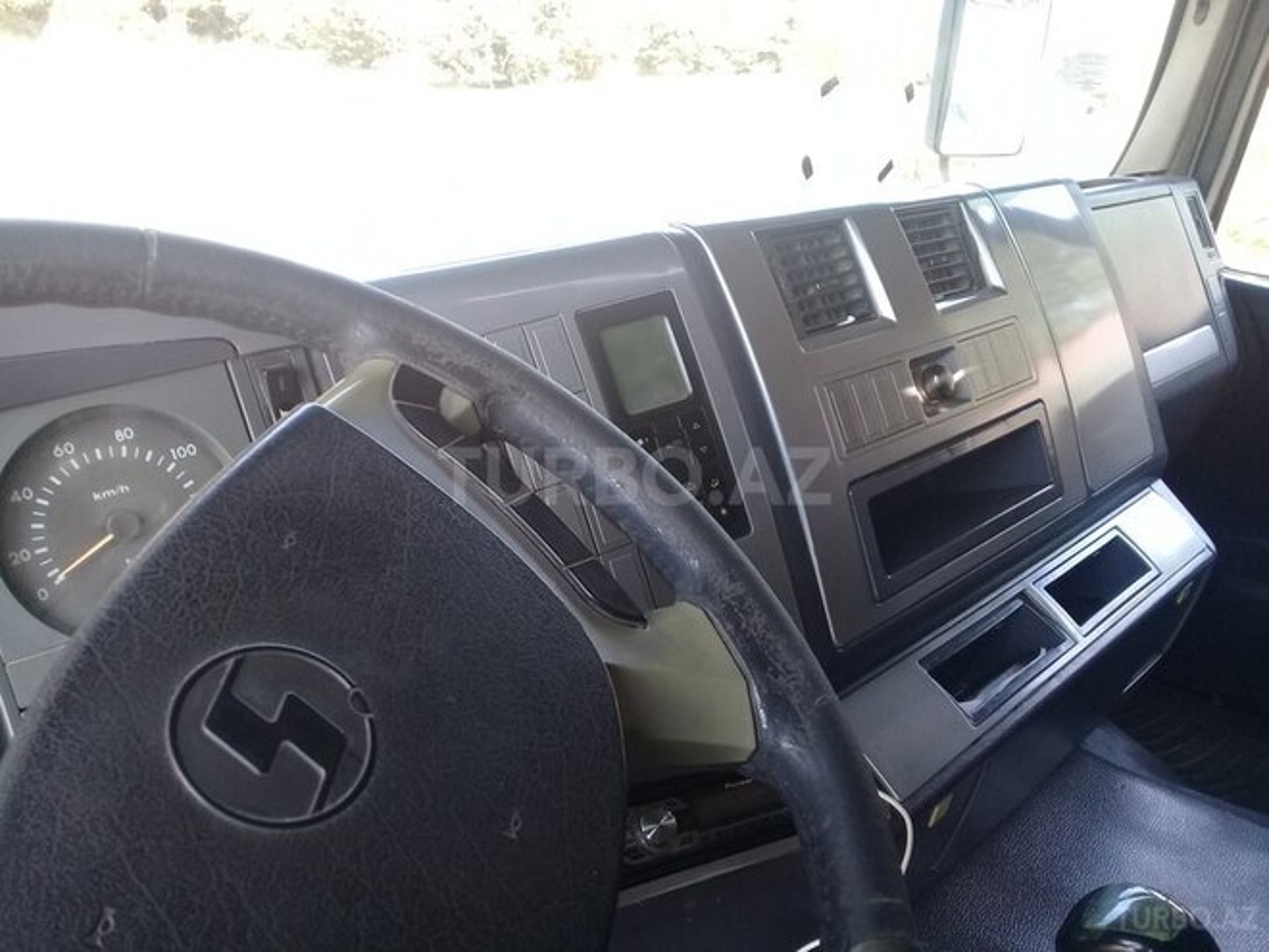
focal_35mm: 31
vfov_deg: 45.4
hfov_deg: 58.4
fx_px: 1136
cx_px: 634
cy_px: 476
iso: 64
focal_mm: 3.3
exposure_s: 1/50
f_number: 2.2
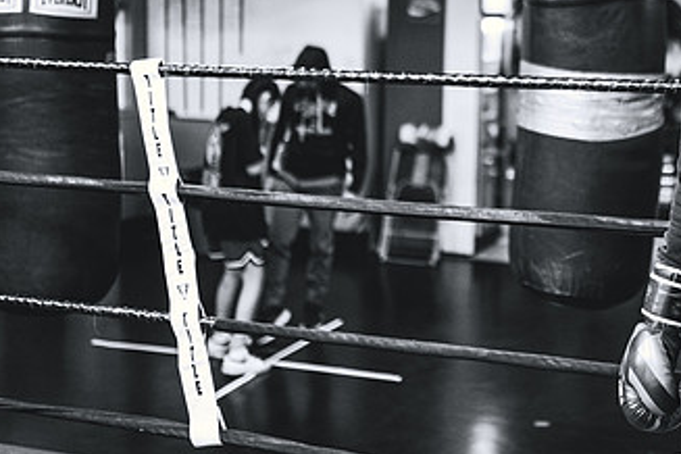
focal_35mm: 62
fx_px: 1173
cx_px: 562
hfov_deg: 31.4
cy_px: 59
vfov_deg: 21.5
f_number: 1.4
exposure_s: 1/500
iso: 2000
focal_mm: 35
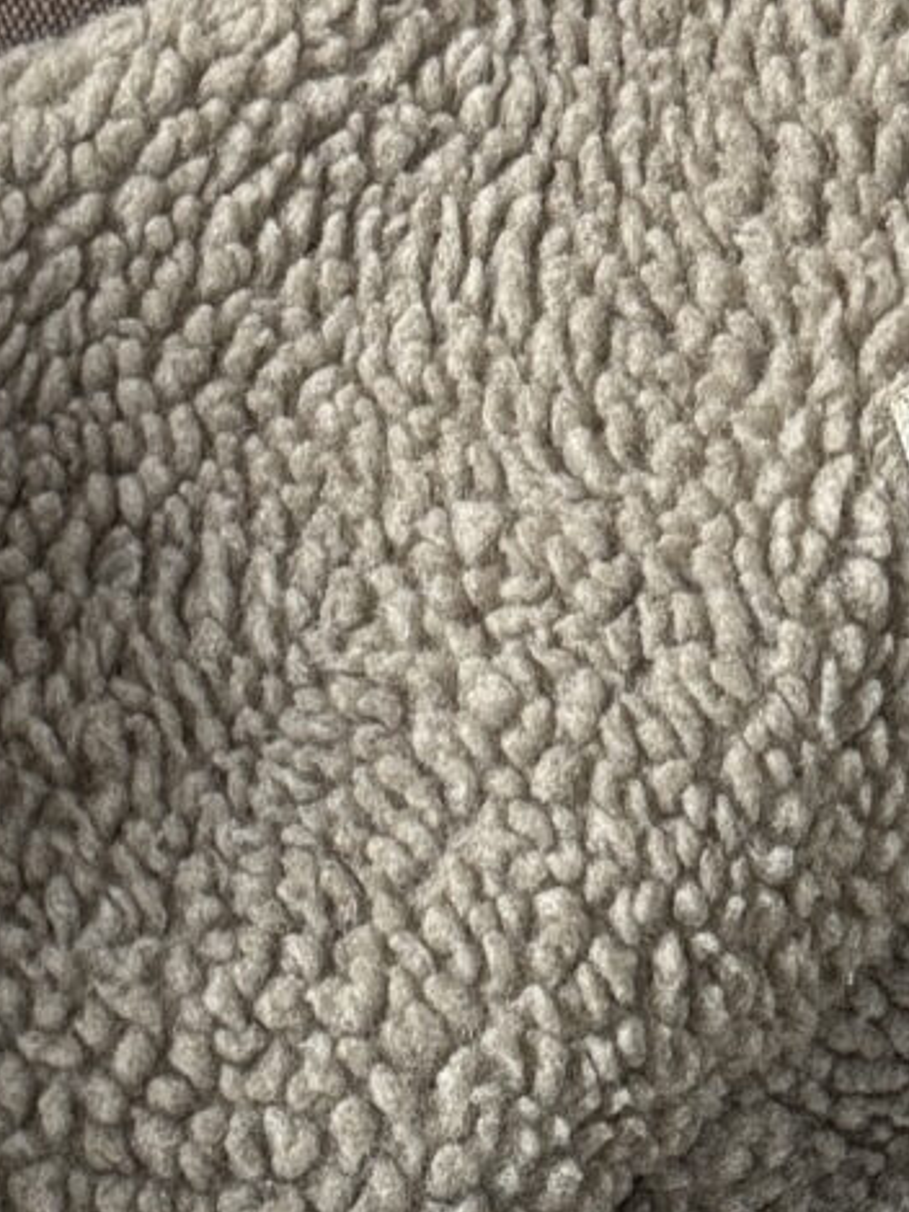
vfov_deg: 14.8
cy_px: 1238
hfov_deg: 11.3
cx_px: 770
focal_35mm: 131
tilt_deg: -84.4
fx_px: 4585
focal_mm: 6.76
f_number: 1.78
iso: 200
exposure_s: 1/60
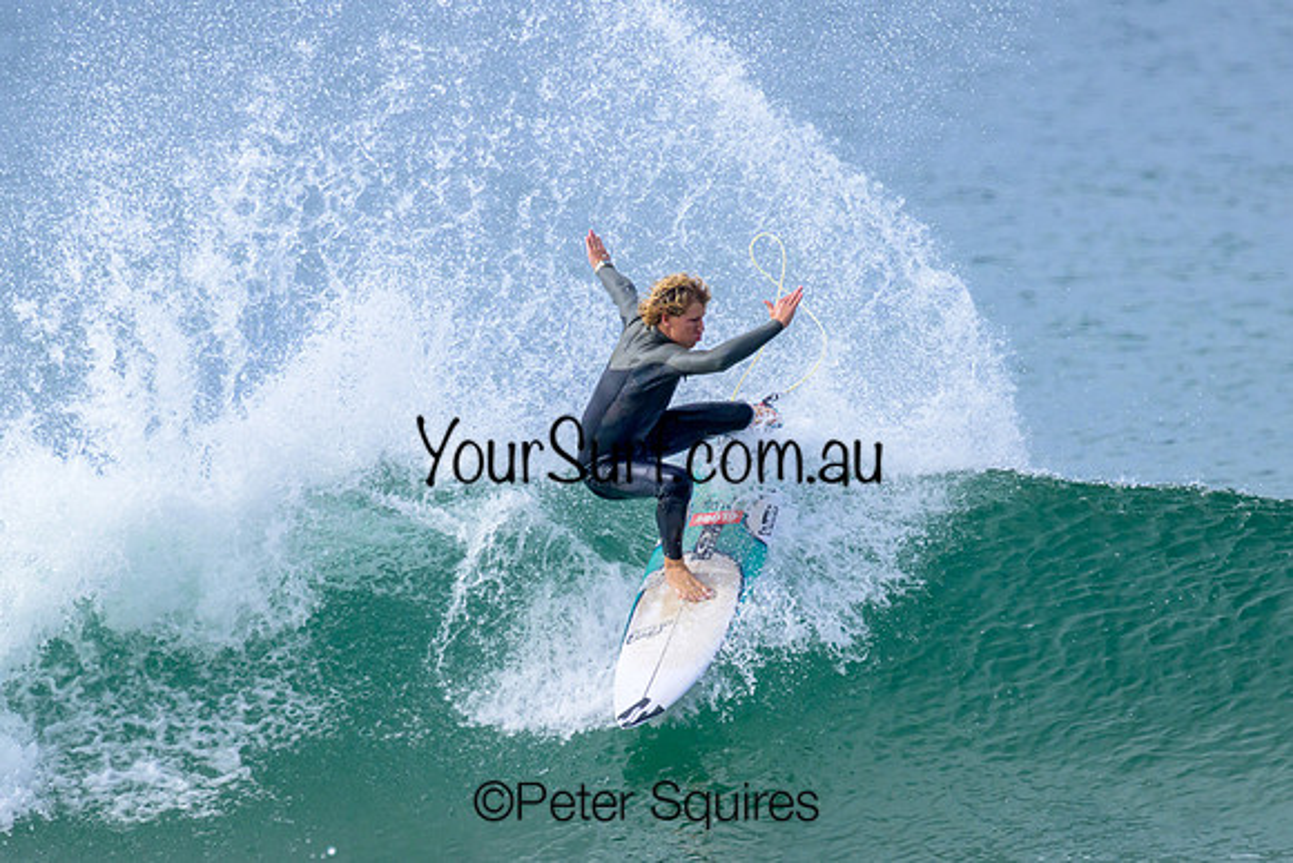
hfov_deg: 2.0
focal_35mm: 1011
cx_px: 646
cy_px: 451
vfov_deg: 1.4
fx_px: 36330
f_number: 11
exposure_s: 1/2000
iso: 1100
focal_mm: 800
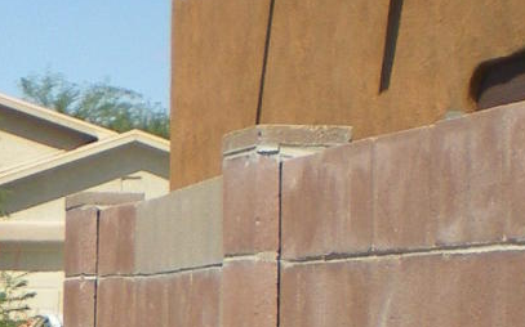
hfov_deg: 10.4
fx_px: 2832
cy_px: 592
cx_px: -130
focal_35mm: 198
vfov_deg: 6.5
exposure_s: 1/691
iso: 89
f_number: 4.6
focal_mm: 6.3
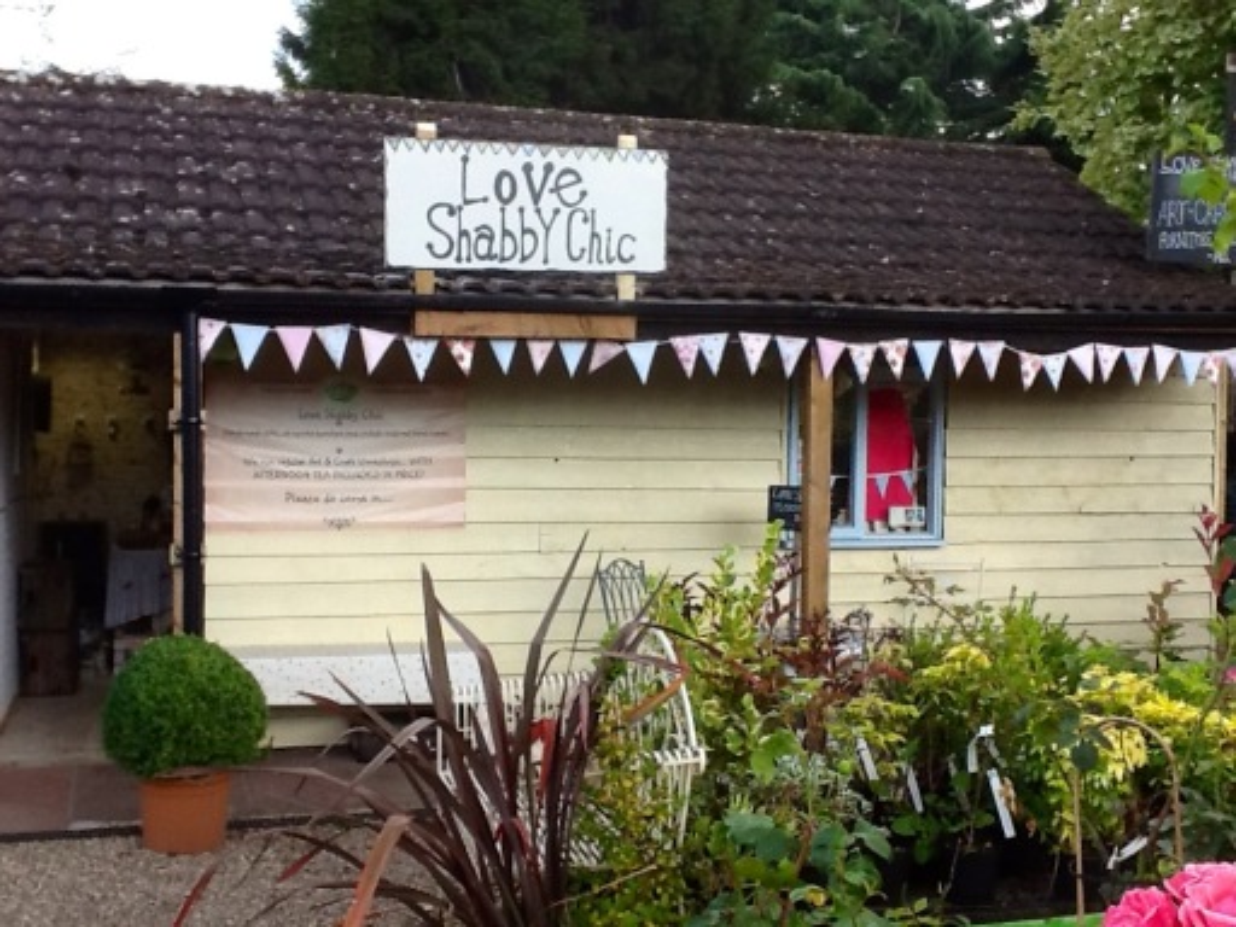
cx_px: 618
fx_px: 1571
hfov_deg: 42.9
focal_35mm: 44
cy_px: 464
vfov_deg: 32.9
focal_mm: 2.03
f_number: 2.4
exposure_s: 1/273
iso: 40
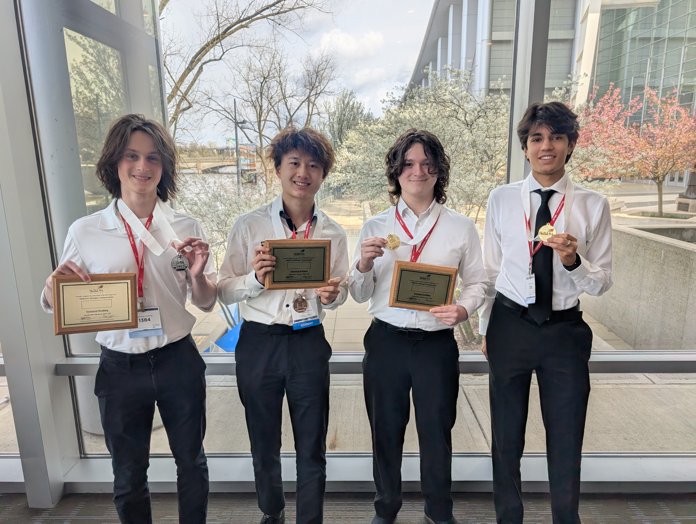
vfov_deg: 56.9
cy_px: 262
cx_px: 348
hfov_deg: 71.5
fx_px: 483
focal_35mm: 24
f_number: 1.68
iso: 21
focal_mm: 6.9
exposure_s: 1/157
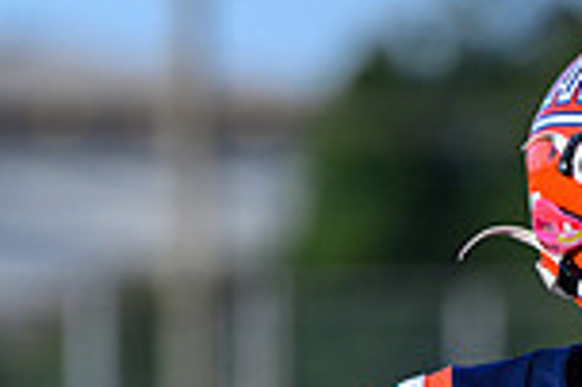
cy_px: 623
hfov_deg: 1.9
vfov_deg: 1.3
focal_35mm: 1078
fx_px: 17409
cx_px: 670
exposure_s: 1/2000
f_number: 4
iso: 320
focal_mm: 280
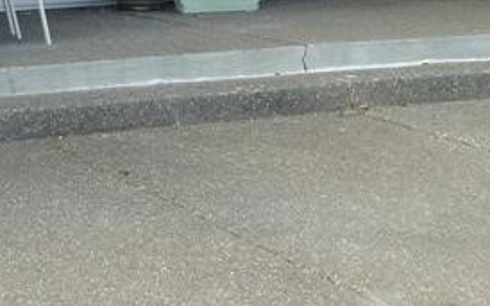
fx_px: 1535
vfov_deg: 11.0
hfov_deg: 18.1
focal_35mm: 115
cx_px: 145
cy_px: -122
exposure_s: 1/160
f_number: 4
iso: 100
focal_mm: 4.7
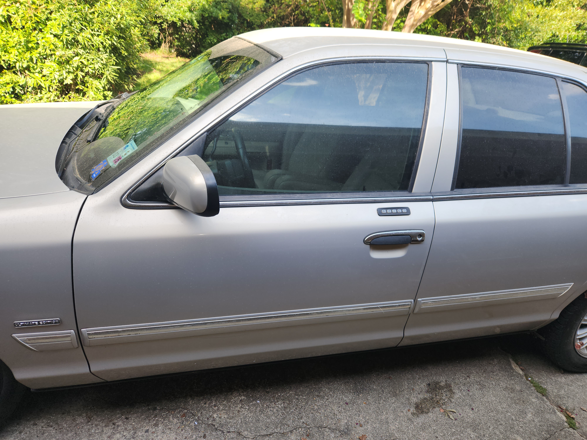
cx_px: 294
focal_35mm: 23
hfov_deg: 73.9
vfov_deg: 58.9
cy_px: 220
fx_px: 390
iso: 20
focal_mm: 5.4
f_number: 1.8
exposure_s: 1/190
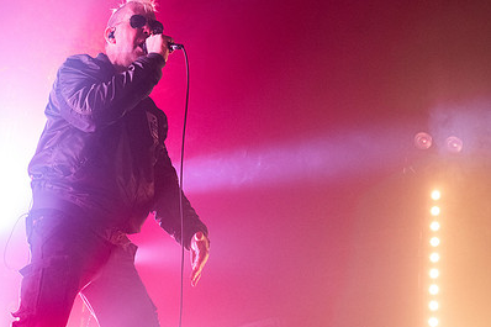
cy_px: 96
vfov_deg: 16.4
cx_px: 112
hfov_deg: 24.2
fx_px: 1132
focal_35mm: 83
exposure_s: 1/500
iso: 3200
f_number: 4
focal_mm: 48
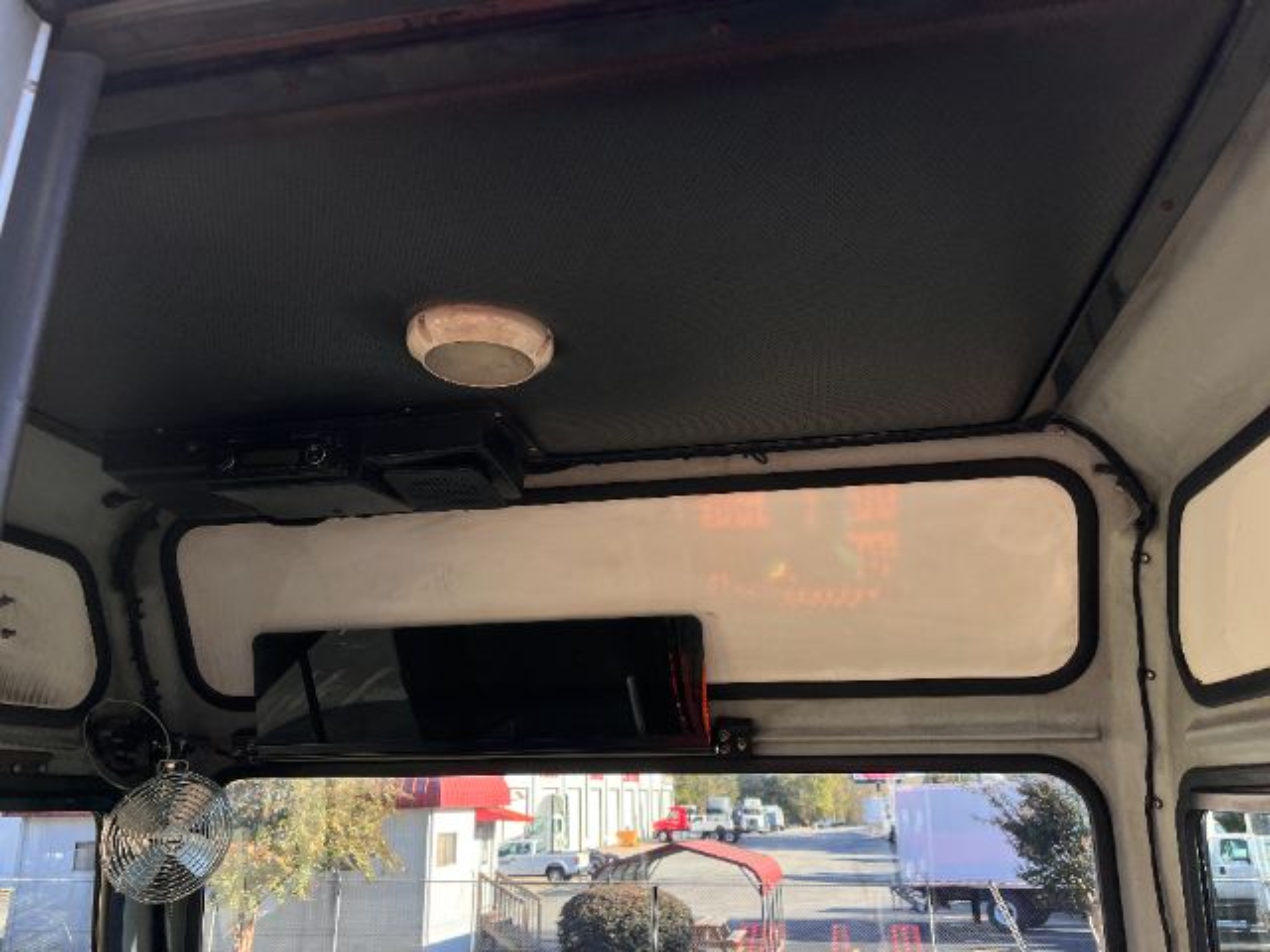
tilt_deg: +15.7
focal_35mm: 26
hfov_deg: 67.3
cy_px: 476
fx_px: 954
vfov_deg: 53.1
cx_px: 635
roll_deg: +1.4
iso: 50
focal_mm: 5.1
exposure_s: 1/461
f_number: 1.6
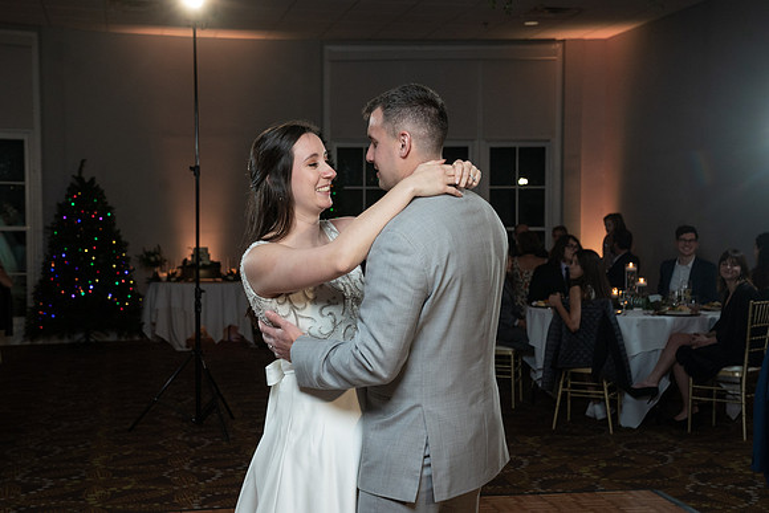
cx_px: 368
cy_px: 267
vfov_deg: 25.2
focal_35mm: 54
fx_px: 1146
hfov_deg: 37.1
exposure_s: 1/200
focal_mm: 51
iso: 2000
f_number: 5.6
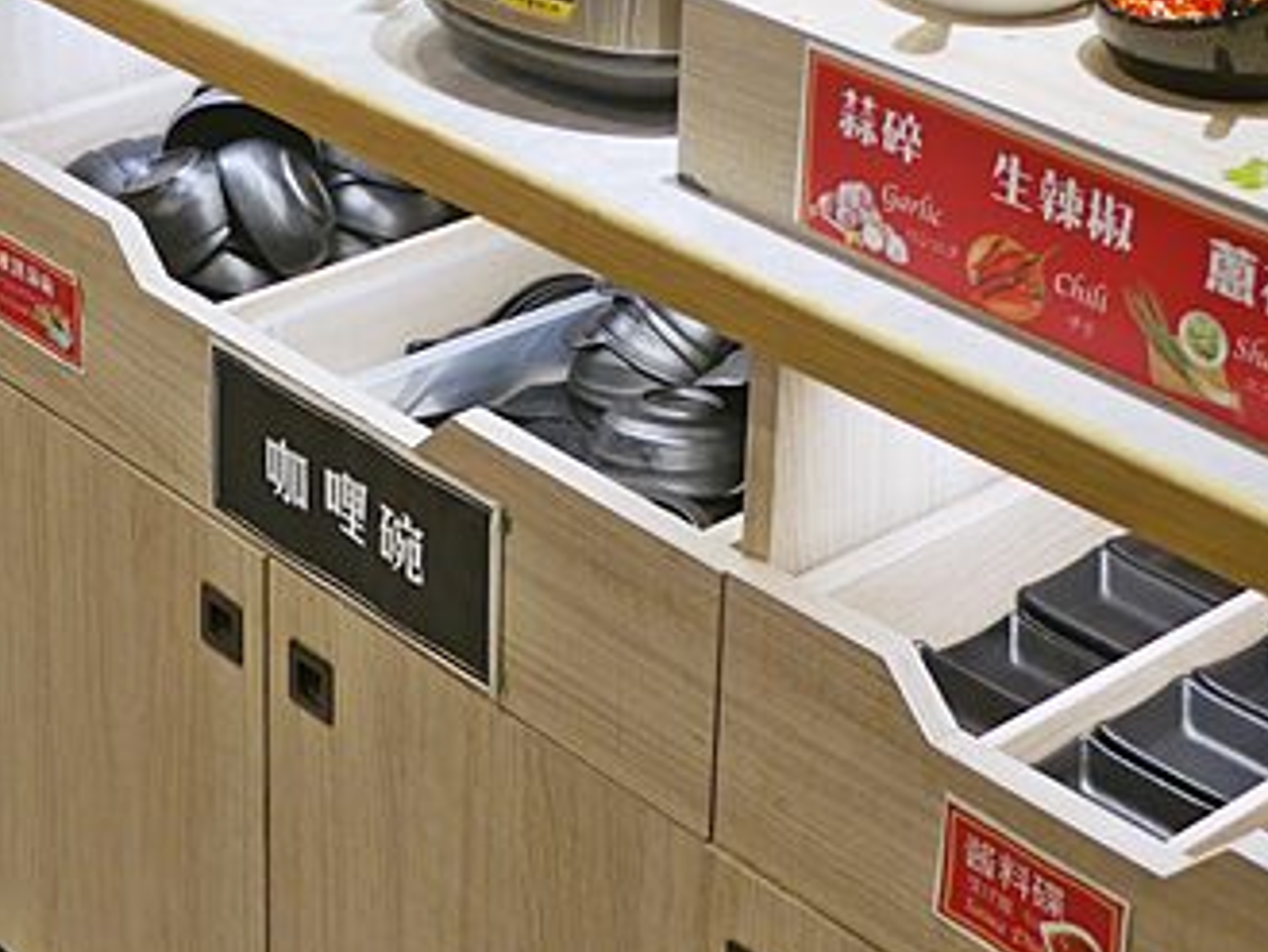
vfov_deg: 16.7
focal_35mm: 85
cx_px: 382
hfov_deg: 22.9
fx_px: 3115
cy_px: -141
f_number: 2.5
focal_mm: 14
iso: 200
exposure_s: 1/60
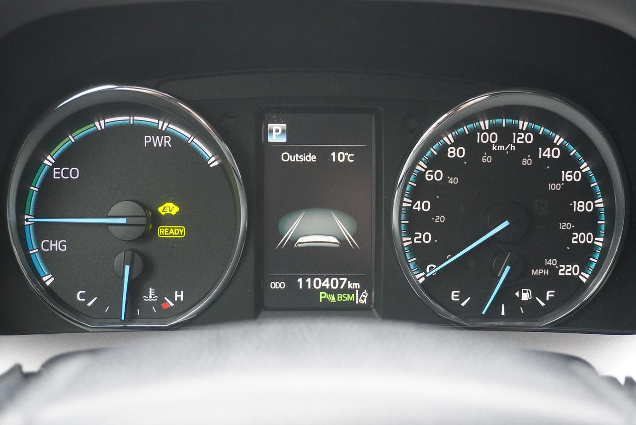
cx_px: 318
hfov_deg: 38.9
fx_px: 901
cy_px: 212
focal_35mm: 51
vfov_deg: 26.5
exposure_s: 1/125
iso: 6400
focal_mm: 34
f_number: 5
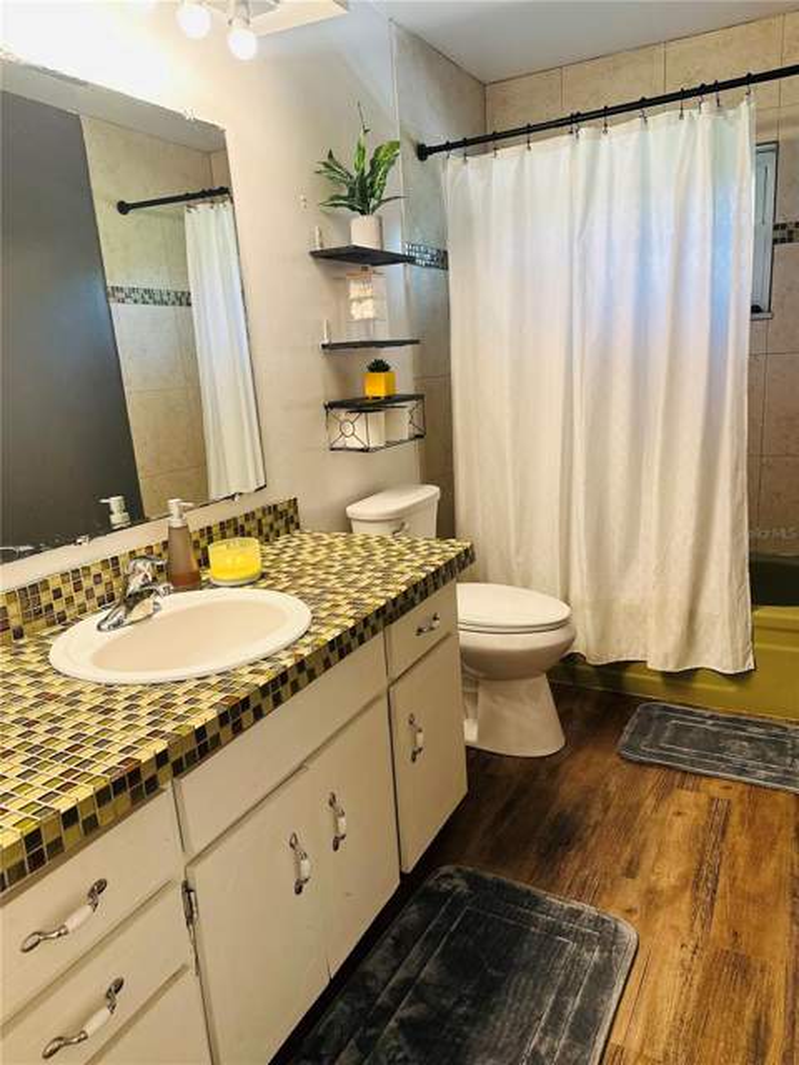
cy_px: 532
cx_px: 400
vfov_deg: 71.6
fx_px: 739
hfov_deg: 56.8
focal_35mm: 24
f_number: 1.78
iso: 200
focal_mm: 6.86
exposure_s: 1/120
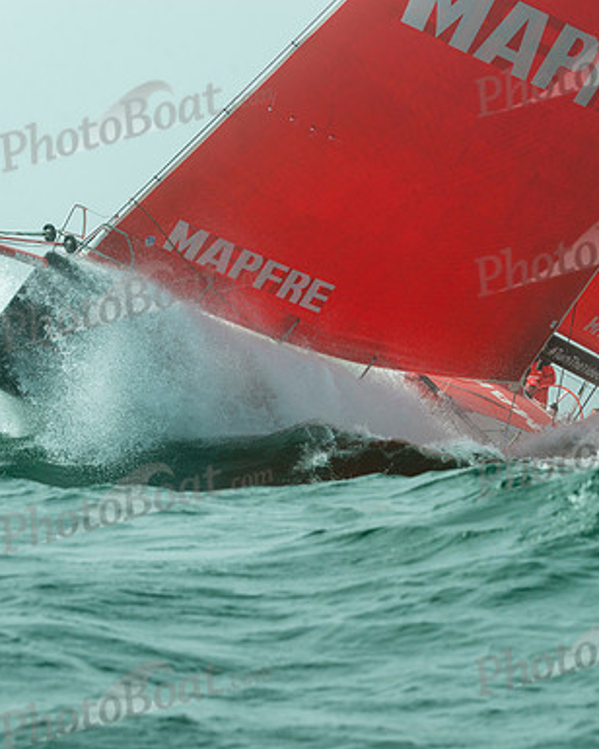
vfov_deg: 6.5
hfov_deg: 5.2
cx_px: 375
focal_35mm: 297
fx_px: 6582
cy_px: 374
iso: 280
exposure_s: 1/1250
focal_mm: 210
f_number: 8
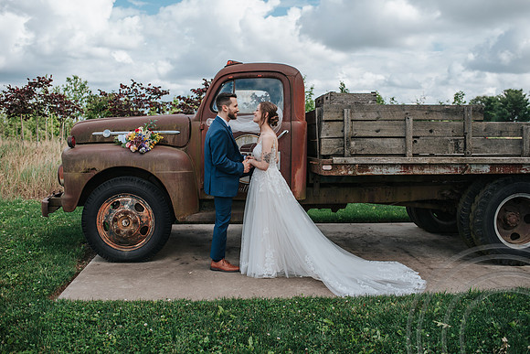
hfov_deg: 54.3
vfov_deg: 37.8
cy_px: 177
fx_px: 517
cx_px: 265
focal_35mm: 35
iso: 100
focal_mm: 35
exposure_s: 1/800
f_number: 3.2
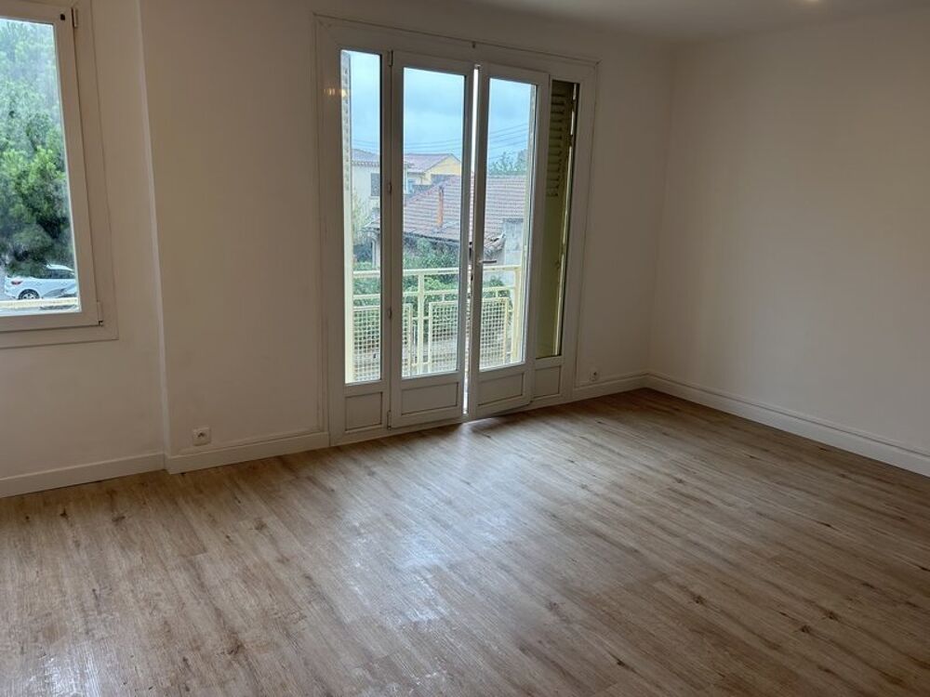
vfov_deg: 53.1
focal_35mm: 26
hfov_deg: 67.3
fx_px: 699
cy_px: 348
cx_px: 465
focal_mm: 5.7
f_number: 1.5
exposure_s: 1/100
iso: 40
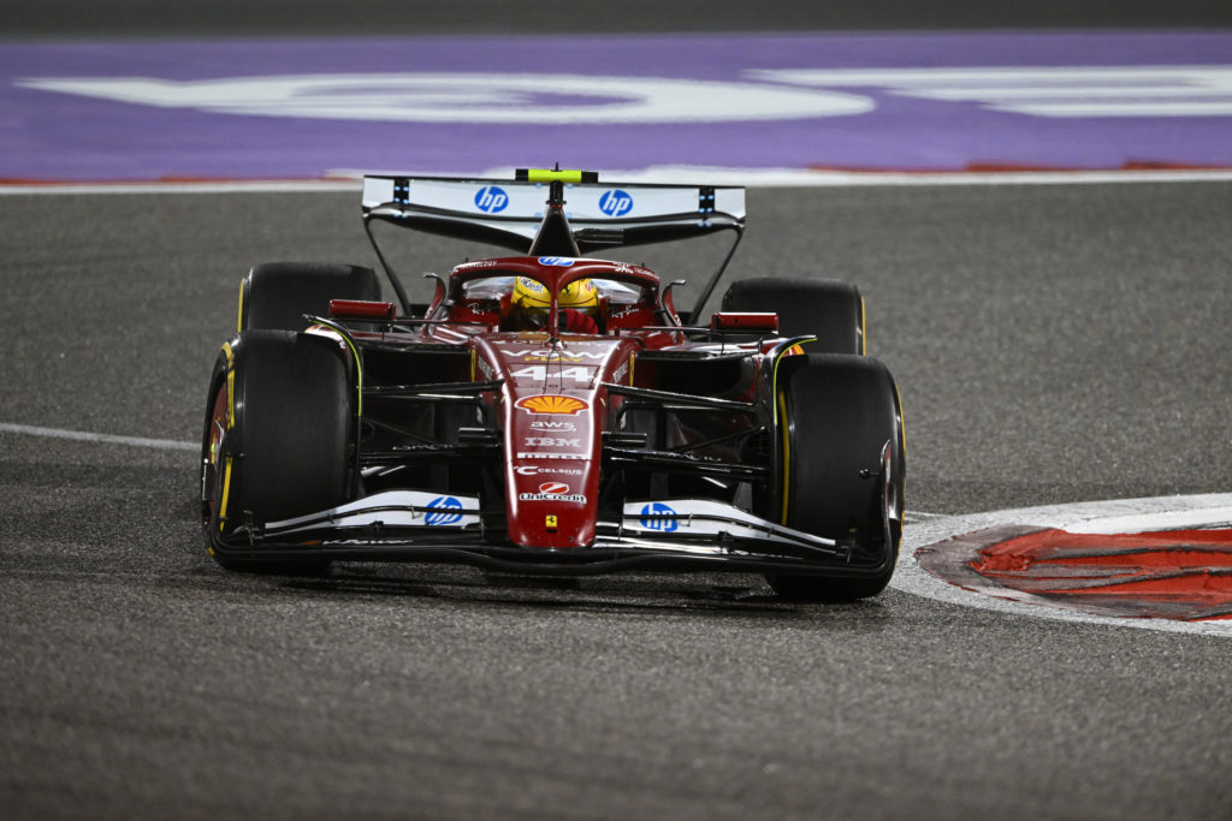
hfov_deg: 5.2
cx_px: 616
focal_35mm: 400
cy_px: 410
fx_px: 13690
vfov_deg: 3.4
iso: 3200
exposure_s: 1/1000
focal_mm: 400
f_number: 4
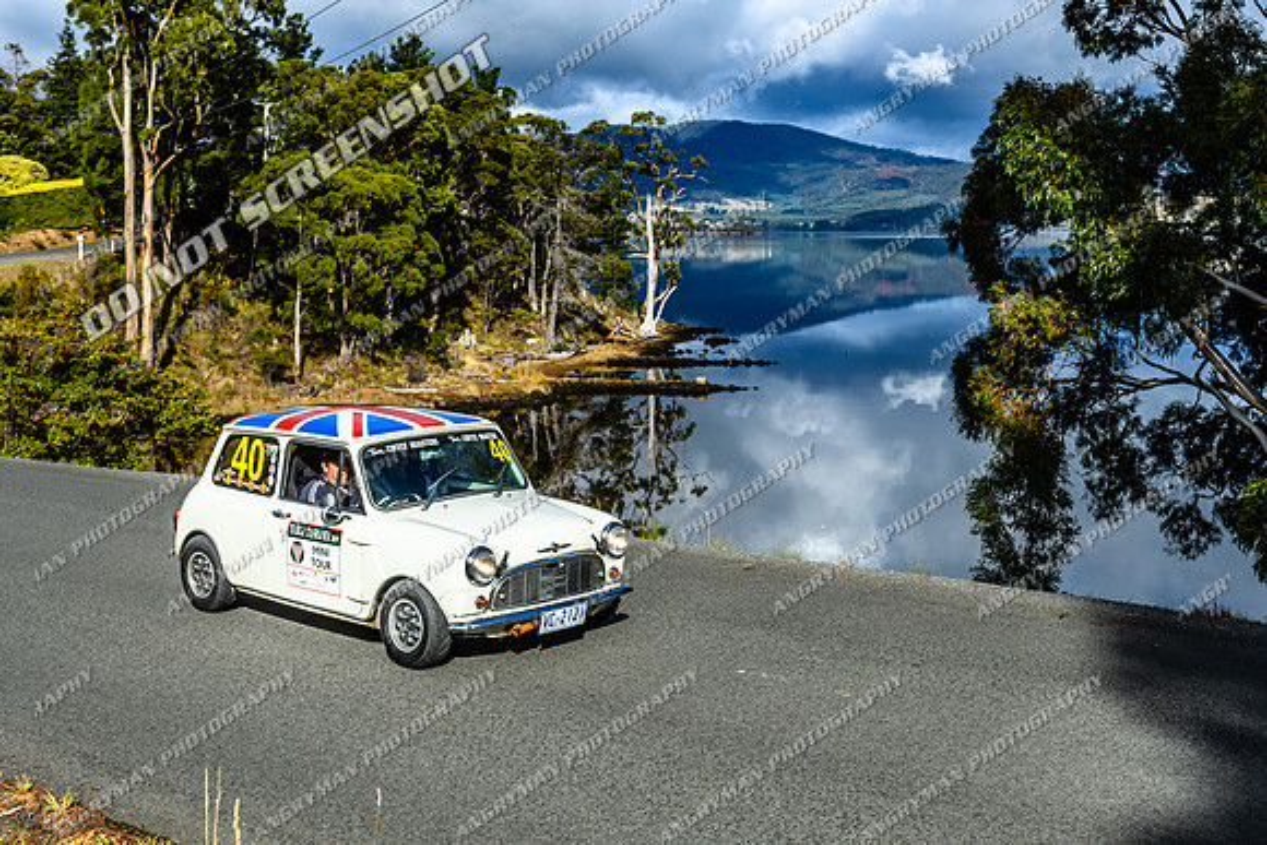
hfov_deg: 41.1
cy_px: 422
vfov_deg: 28.1
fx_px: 1690
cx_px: 634
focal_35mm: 48
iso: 250
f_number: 5
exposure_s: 1/4000
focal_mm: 32
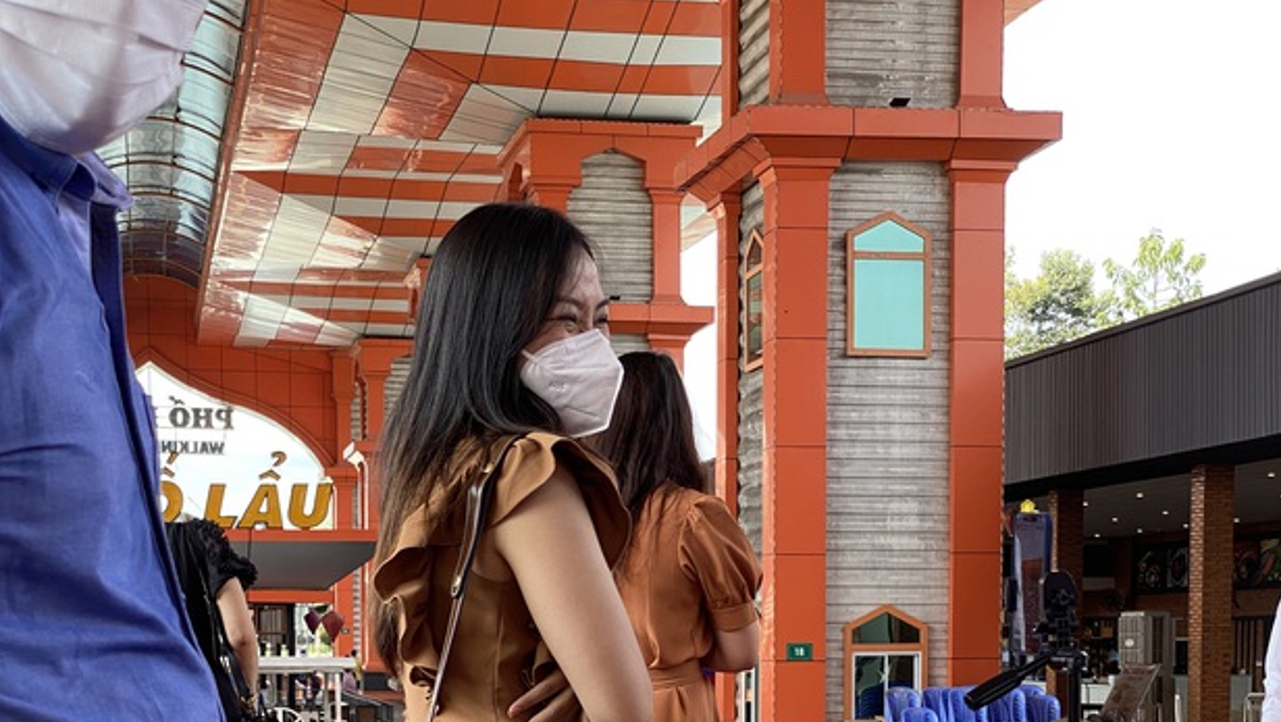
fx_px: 2582
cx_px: 643
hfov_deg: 27.9
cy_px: 794
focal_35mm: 76
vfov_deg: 15.5
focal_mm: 6
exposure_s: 1/124
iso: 20
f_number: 2
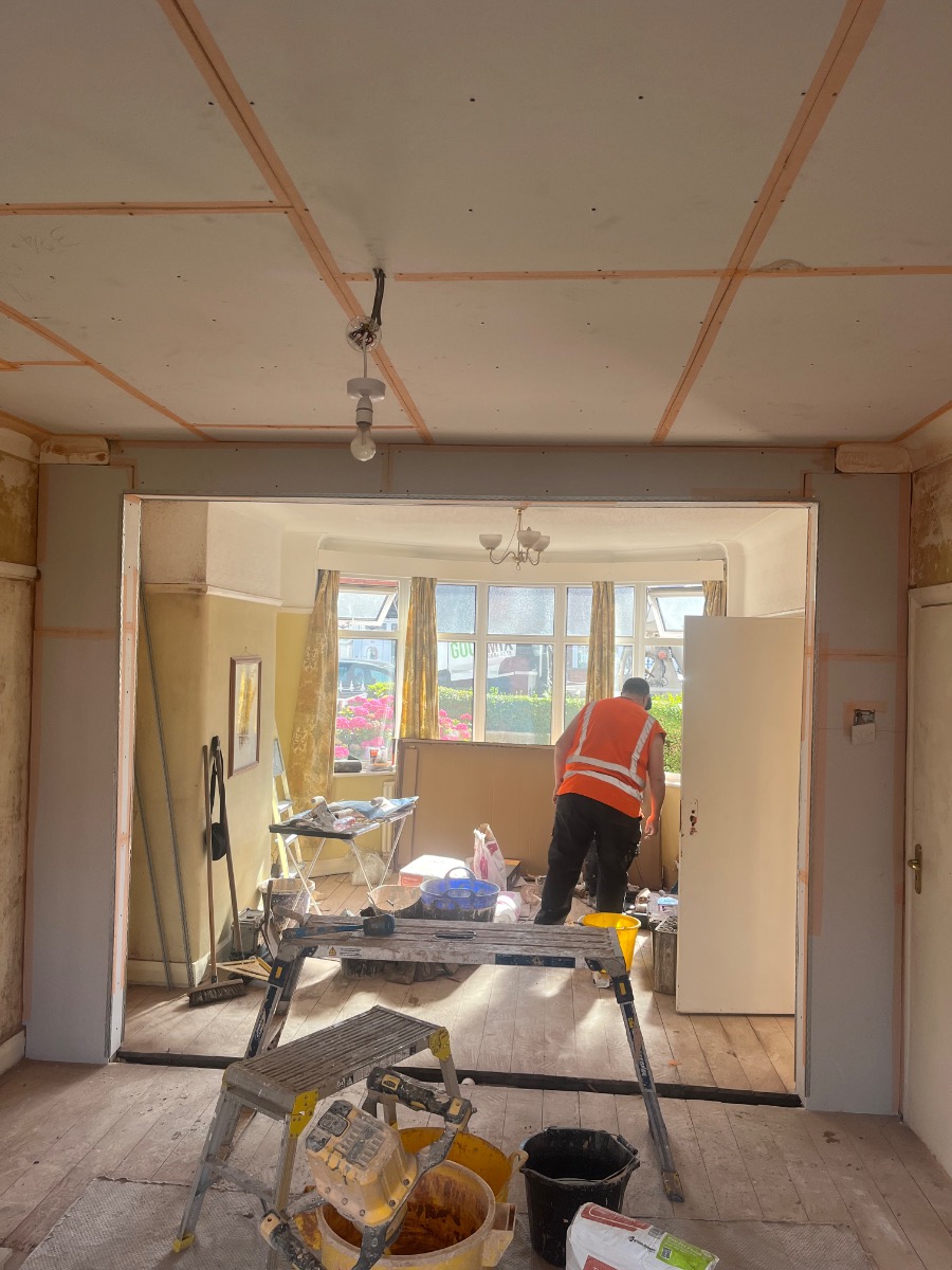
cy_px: 635
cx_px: 476
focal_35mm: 26
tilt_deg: +0.2
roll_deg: -1.5
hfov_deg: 53.1
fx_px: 953
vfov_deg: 67.3
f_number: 1.6
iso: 40
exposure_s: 1/218
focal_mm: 5.1
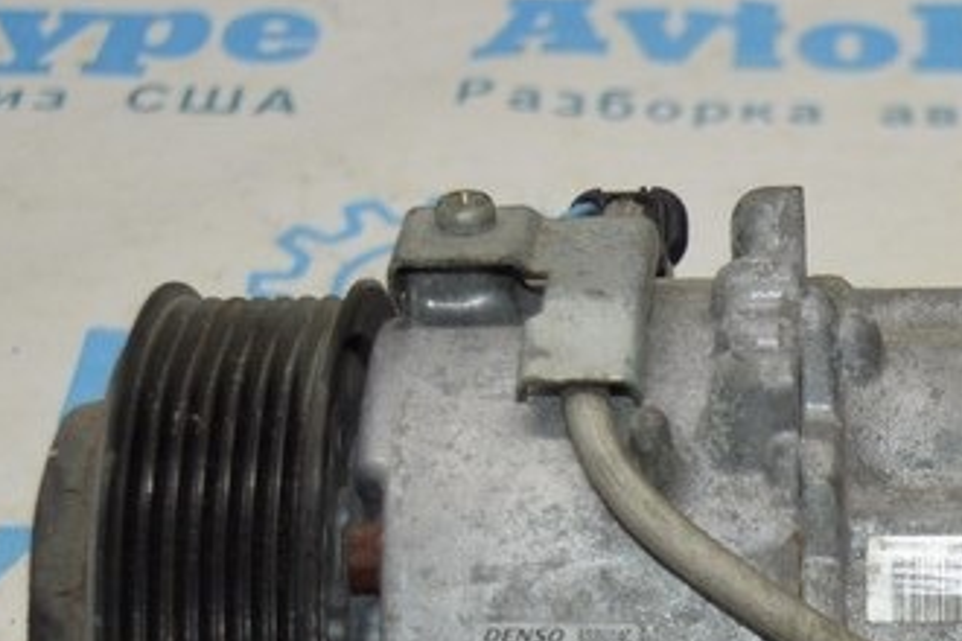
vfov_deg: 10.7
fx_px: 3355
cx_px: 898
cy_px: 779
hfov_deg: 16.1
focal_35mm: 126
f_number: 4
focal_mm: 27
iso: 400
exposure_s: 1/100
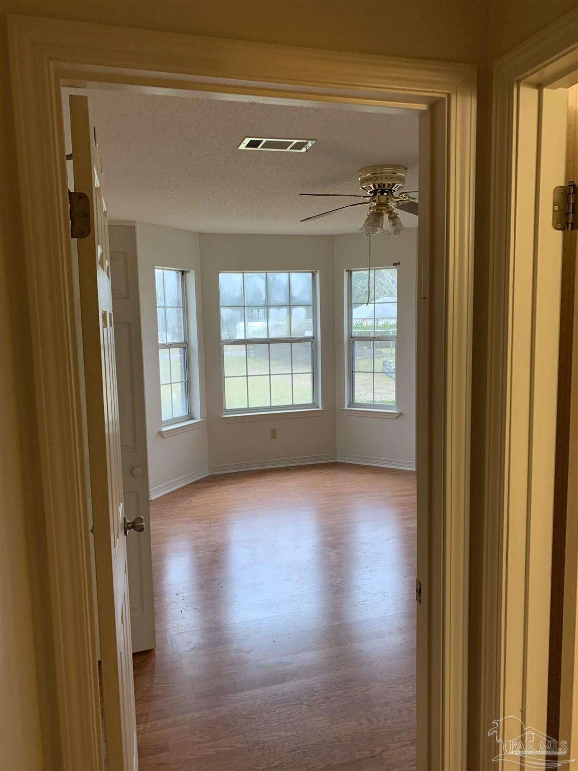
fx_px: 579
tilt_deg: -7.5
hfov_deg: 53.1
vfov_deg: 67.3
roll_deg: +1.3
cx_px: 289
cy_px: 386
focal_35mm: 26
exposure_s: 1/60
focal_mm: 4.25
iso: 100
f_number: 1.8
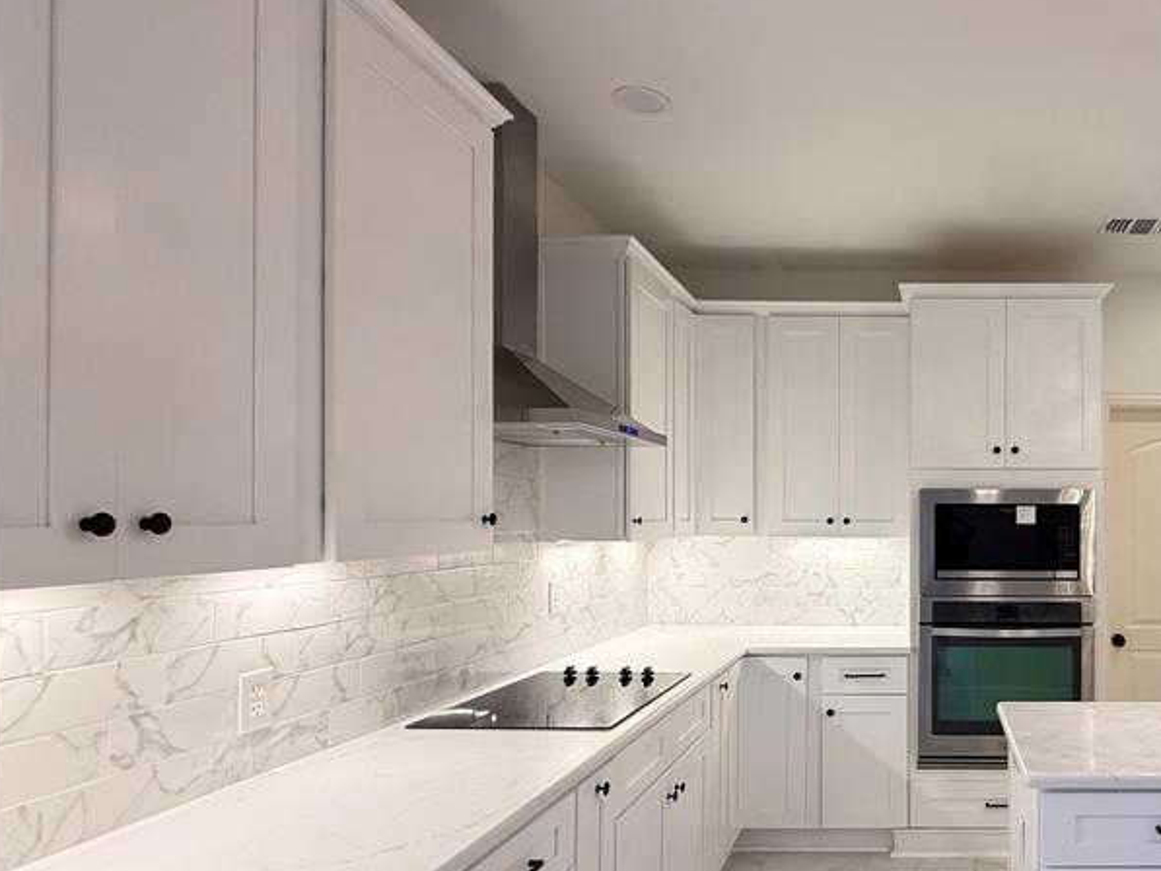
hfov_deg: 64.9
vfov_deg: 56.5
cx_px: 937
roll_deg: +0.1
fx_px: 805
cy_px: 513
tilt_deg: +2.1
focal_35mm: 24
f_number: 2.2
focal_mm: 2.22
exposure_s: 1/120
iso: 200
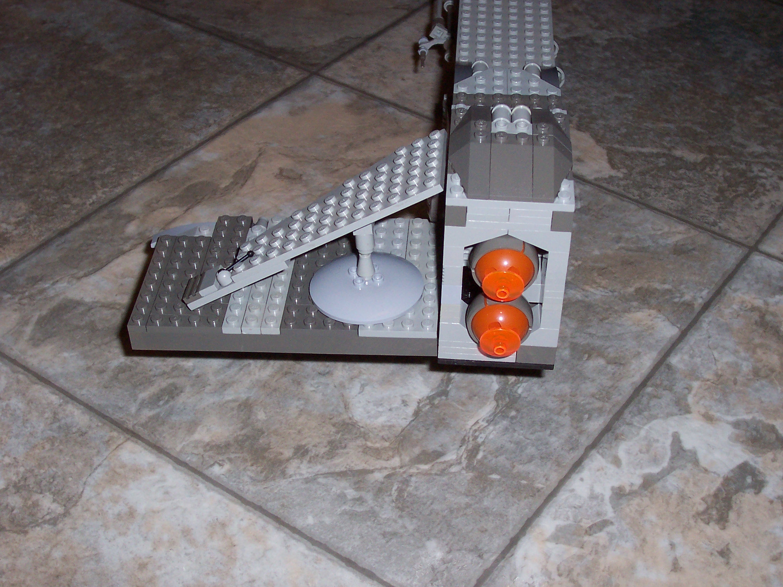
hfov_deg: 33.8
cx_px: 392
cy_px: 294
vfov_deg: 25.7
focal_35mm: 57
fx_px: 1289
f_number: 3.4
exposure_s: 1/60
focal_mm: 8.6
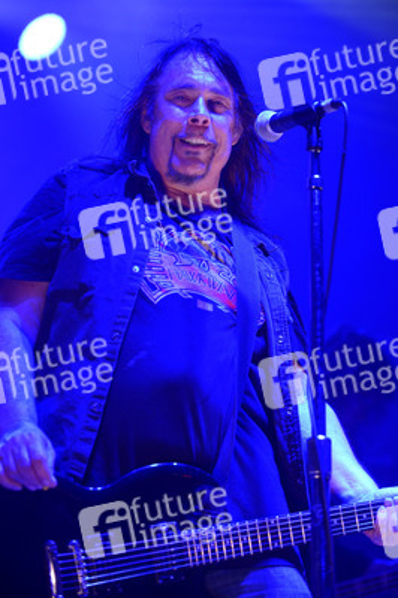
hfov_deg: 14.4
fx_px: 1578
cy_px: 299
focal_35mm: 95
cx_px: 199
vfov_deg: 21.5
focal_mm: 95
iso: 1600
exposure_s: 1/200
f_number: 2.8
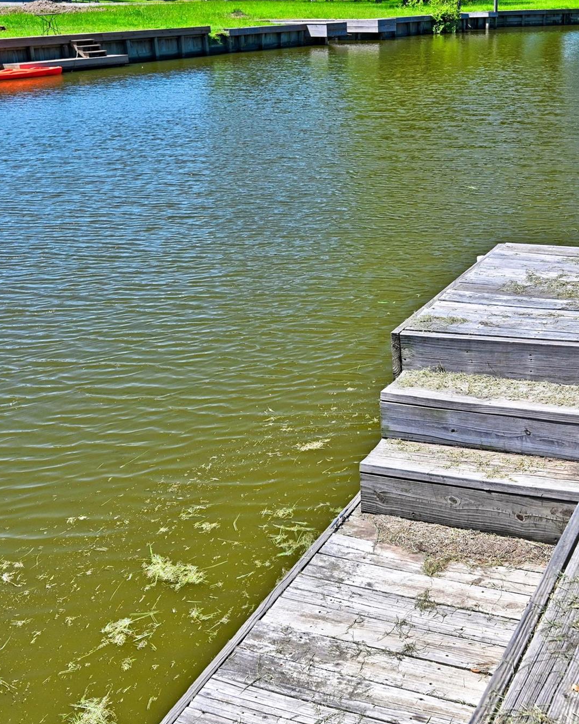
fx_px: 921
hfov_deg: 34.5
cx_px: 401
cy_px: 363
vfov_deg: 42.9
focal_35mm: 43
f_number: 8
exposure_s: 1/640
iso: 400
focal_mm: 30
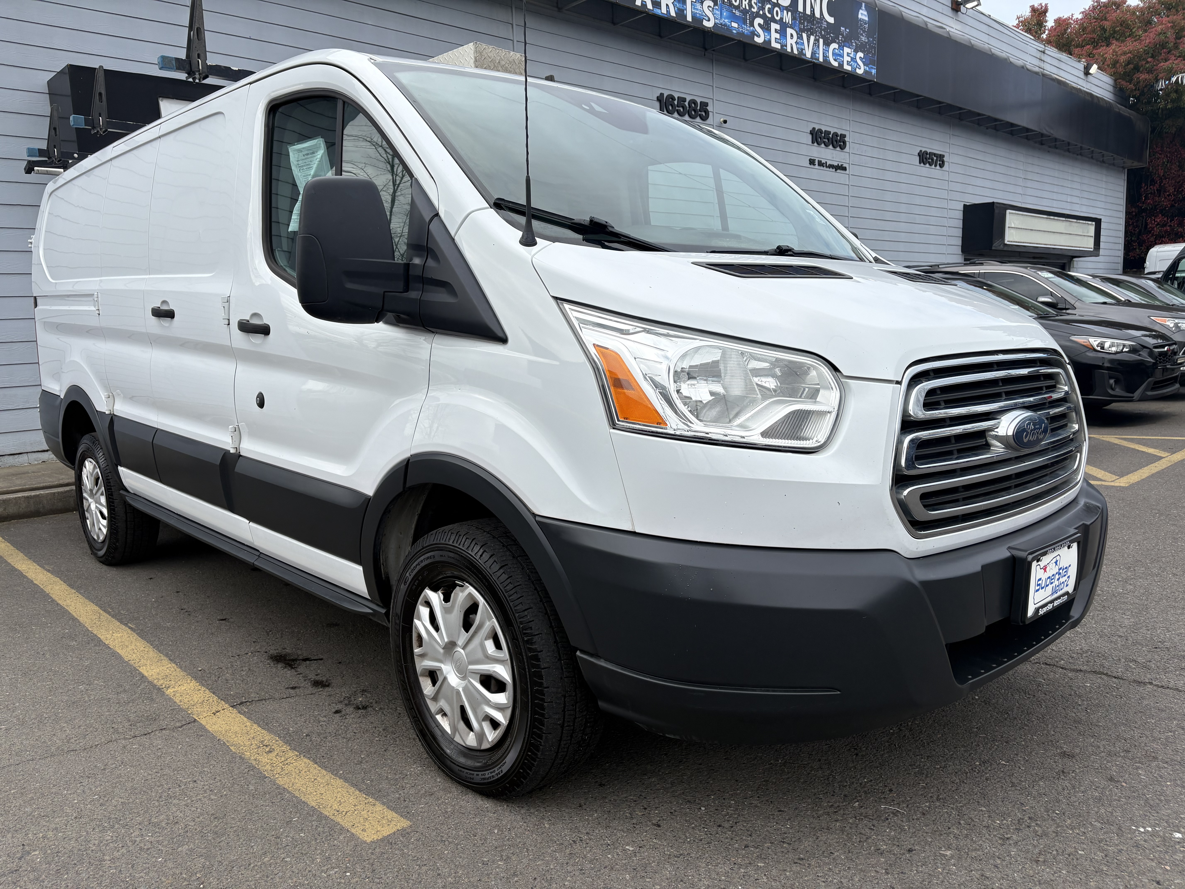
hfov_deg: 67.3
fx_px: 890
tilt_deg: -8.5
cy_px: 444
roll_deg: +2.3
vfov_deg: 53.1
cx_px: 592
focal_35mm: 26
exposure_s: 1/2451
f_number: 1.6
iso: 50
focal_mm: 5.96
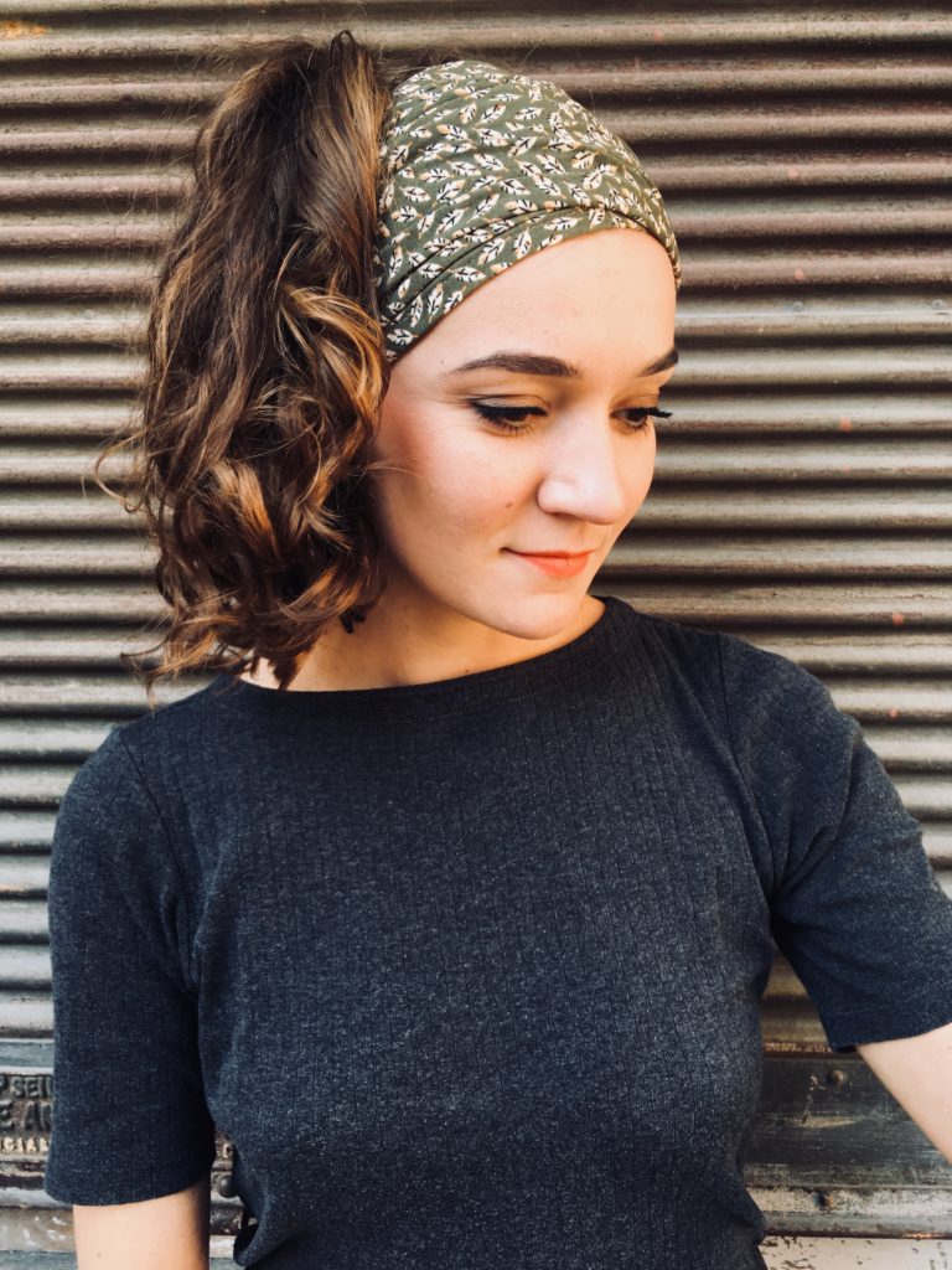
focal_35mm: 29
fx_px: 1063
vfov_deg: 61.7
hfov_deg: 48.2
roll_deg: -0.2
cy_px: 635
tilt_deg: -1.7
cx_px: 476
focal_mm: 4.15
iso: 40
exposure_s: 1/100
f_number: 2.2
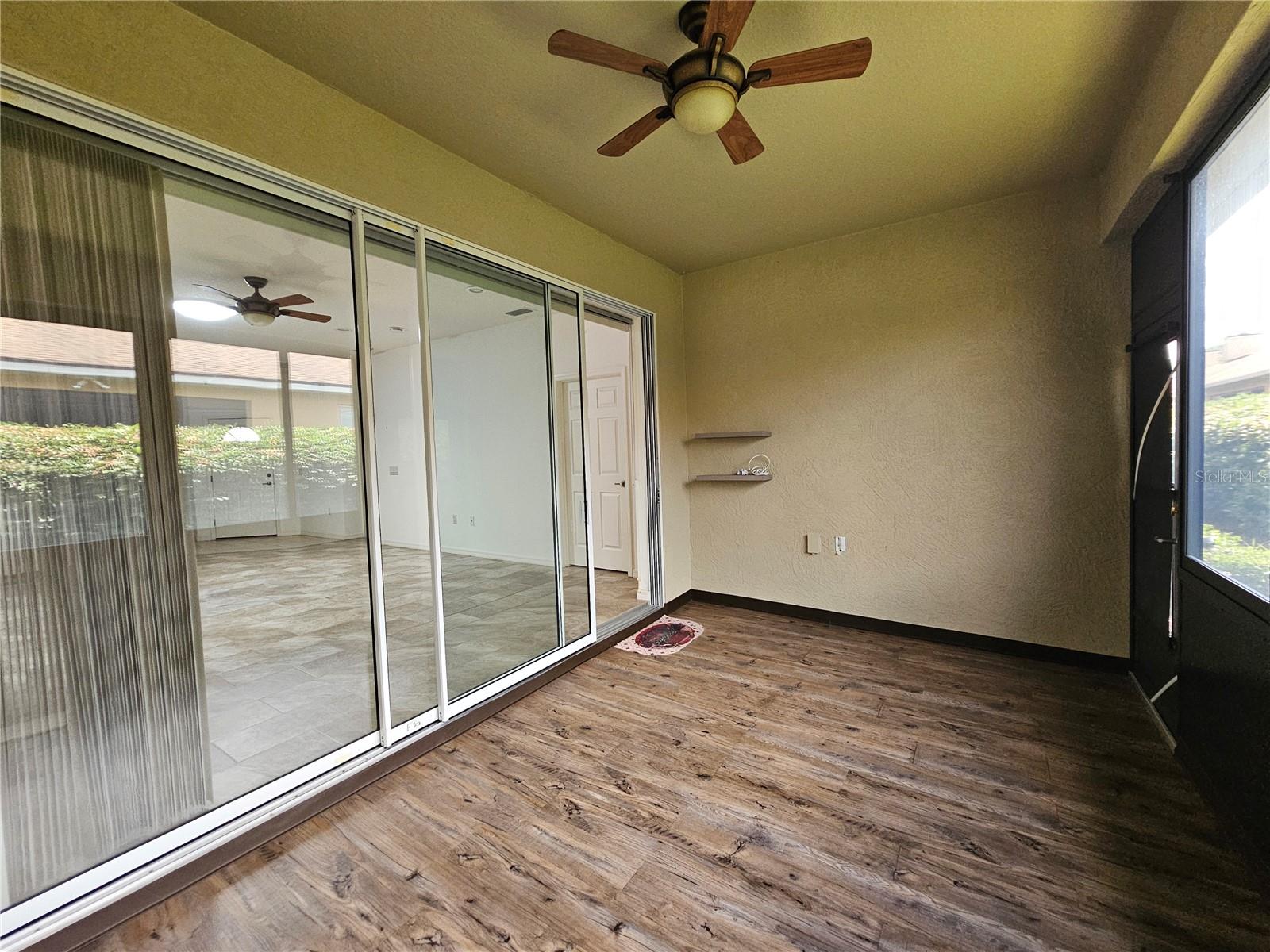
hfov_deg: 106.2
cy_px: 476
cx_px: 635
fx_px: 477
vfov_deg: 89.9
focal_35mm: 13
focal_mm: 2.2
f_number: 2.2
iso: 400
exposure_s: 1/77.4
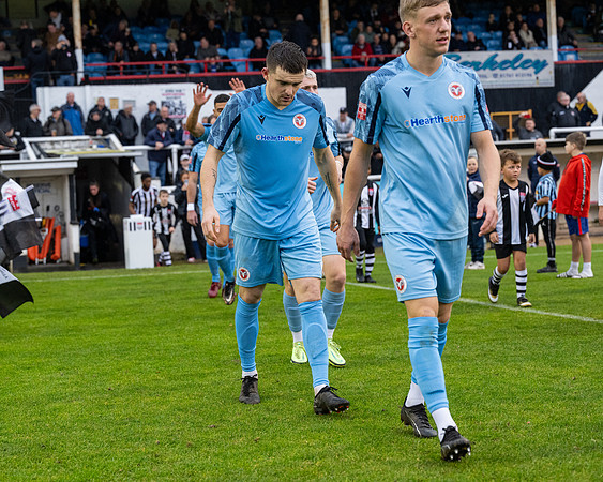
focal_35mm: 79
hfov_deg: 24.2
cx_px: 265
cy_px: 241
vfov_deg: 19.4
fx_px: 1406
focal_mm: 70
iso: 2000
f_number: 4
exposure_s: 1/400
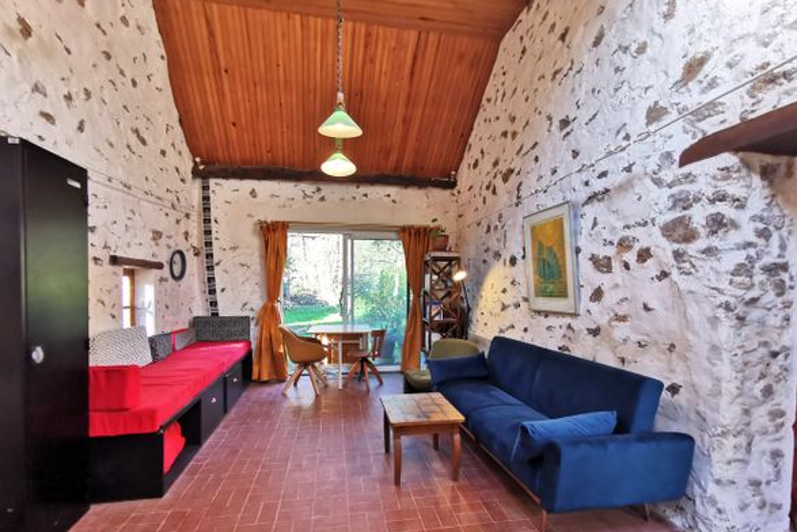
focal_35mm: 17
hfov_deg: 93.2
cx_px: 398
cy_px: 297
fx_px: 377
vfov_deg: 70.3
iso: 160
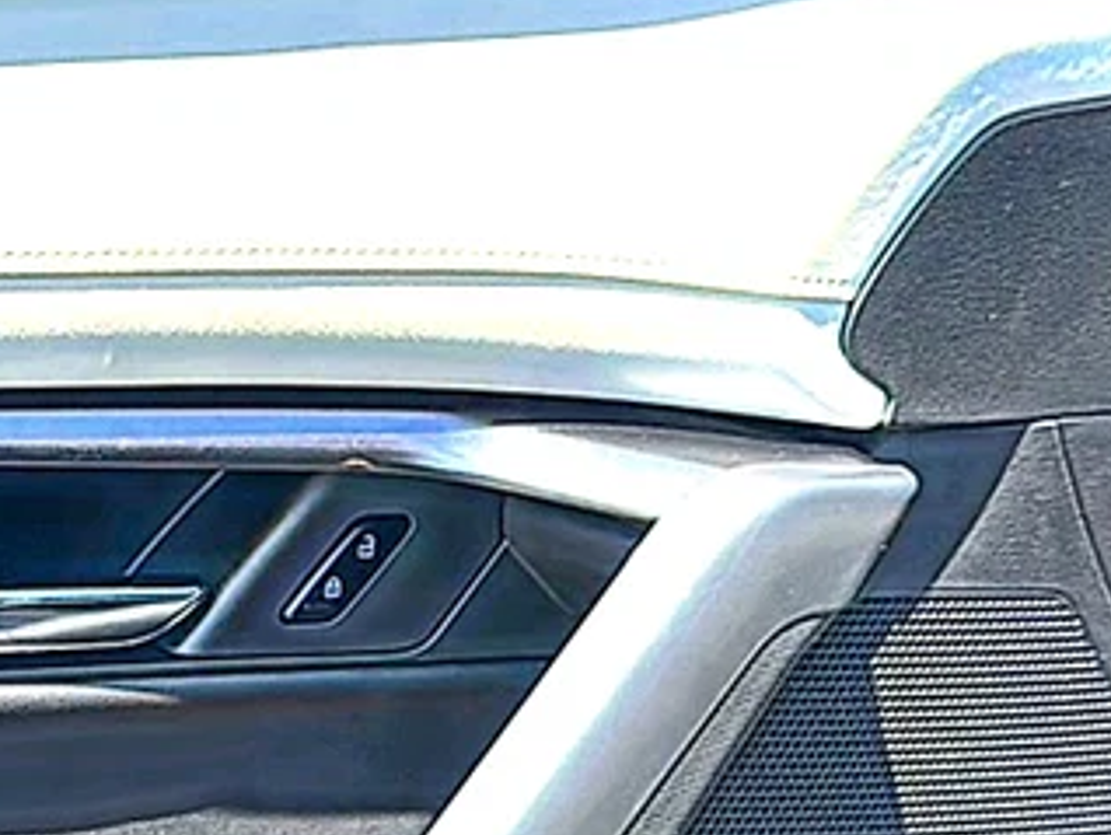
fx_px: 2826
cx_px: 10
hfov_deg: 21.5
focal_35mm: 88
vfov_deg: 16.6
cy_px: 707
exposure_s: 1/1031
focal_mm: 6.86
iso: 80
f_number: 1.78
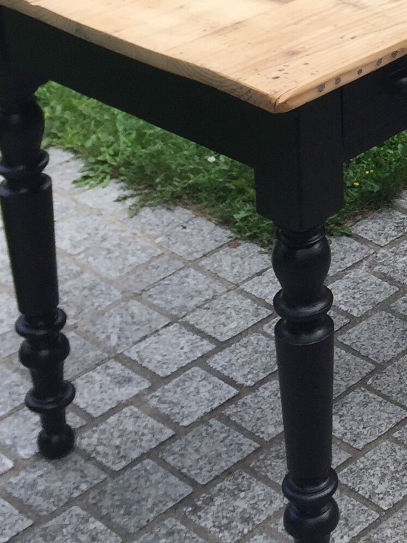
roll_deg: -1.3
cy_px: -99
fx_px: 1489
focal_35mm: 95
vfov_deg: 19.5
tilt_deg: -21.0
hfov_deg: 14.8
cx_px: 554
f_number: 2.2
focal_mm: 4.15
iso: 32
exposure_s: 1/618
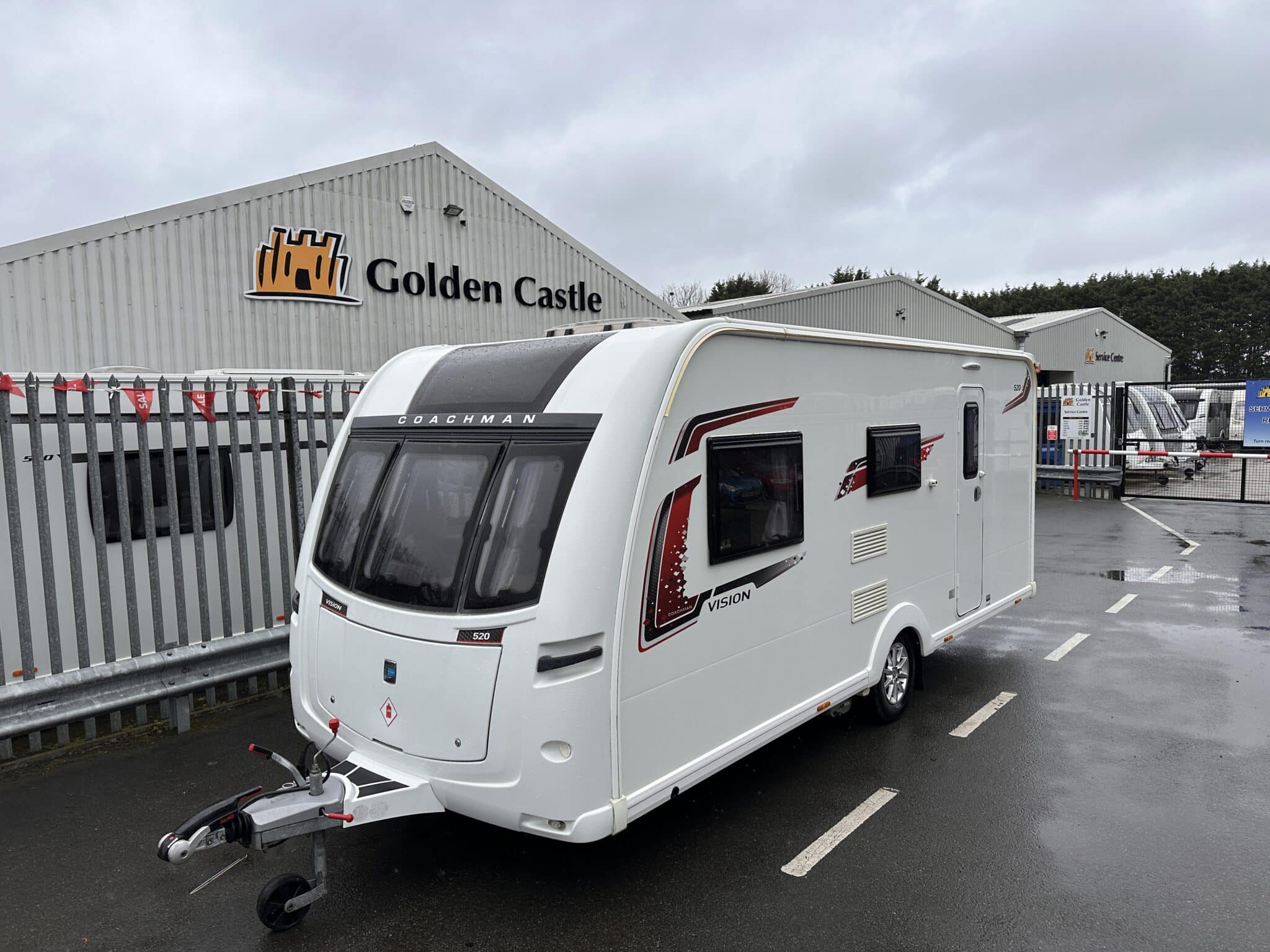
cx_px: 635
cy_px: 476
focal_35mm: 24
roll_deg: -1.0
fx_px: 881
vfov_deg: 56.8
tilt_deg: -6.8
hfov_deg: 71.6
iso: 80
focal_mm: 6.86
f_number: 1.78
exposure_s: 1/1692
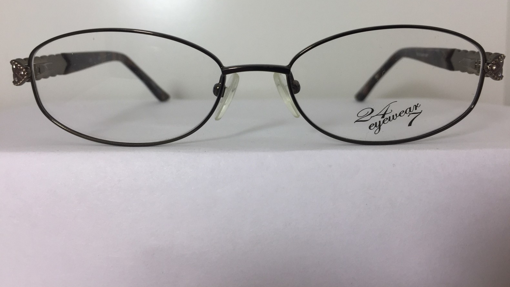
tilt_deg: -5.3
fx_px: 433
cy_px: 97
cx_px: 253
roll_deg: -0.2
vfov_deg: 36.3
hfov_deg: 61.0
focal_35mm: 32
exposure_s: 1/100
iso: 40
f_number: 2.2
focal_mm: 4.15
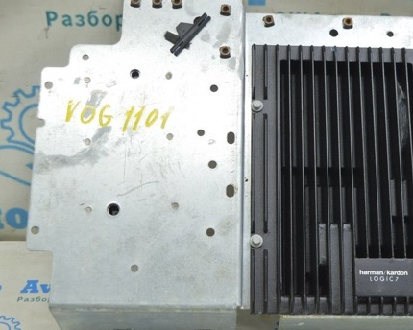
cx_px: 255
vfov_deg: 22.8
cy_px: 176
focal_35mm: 67
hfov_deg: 28.2
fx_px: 819
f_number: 5.6
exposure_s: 1/20
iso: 400
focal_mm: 32
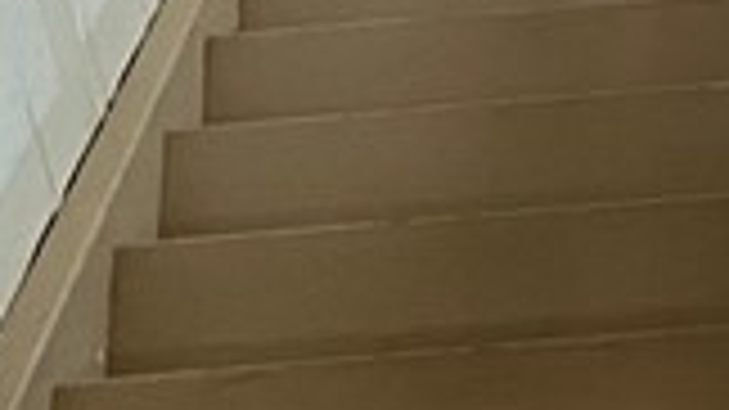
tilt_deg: -42.6
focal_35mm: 179
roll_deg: +2.1
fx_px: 3459
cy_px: -788
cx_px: 770
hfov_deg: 11.9
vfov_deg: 6.3
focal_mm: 4.2
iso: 640
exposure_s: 1/30
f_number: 1.6
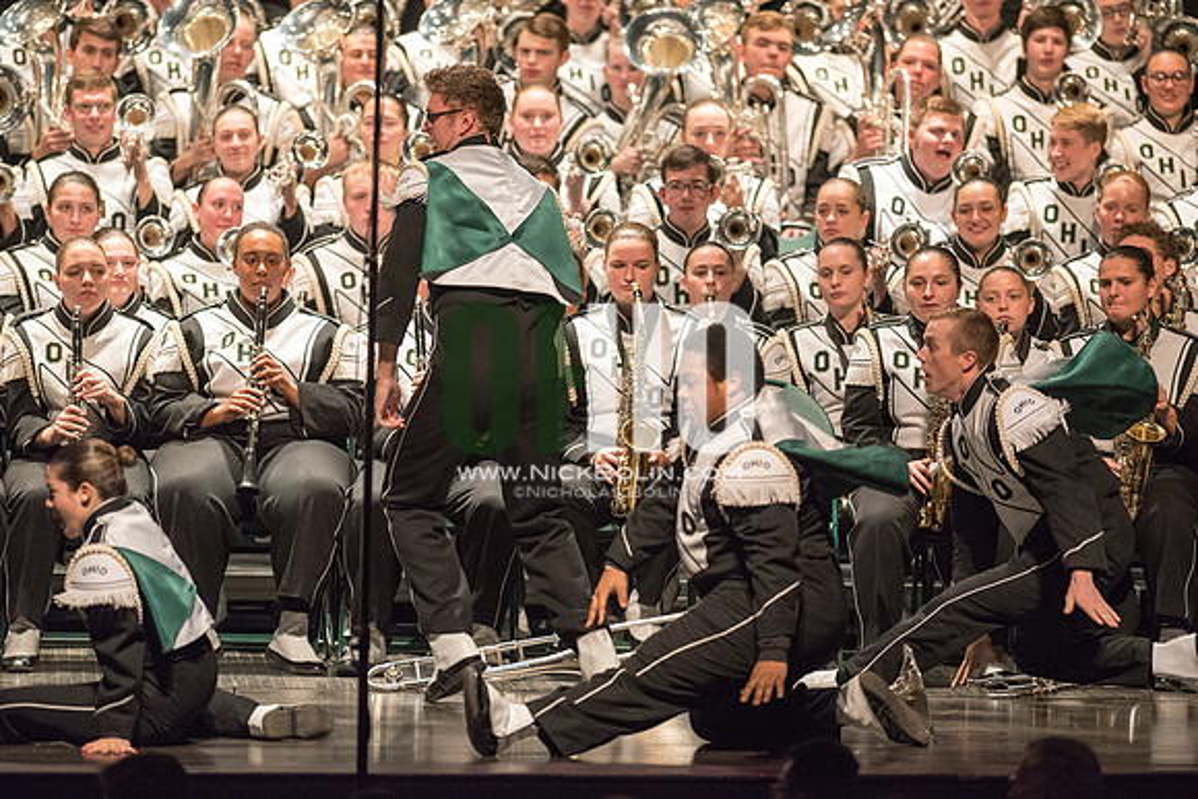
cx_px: 599
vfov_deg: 4.6
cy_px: 400
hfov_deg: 6.9
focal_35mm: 300
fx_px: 9985
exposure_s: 1/500
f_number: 2.8
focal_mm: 300
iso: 4000
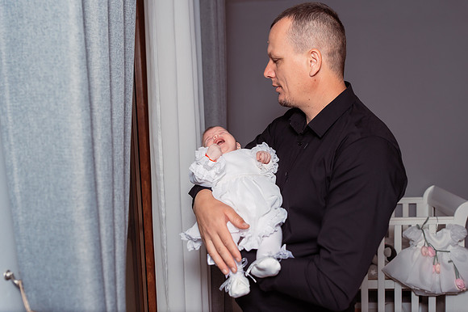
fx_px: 488
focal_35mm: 38
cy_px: 156
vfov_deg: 35.4
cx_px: 244
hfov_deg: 51.2
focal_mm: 36
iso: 320
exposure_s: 1/250
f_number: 3.5
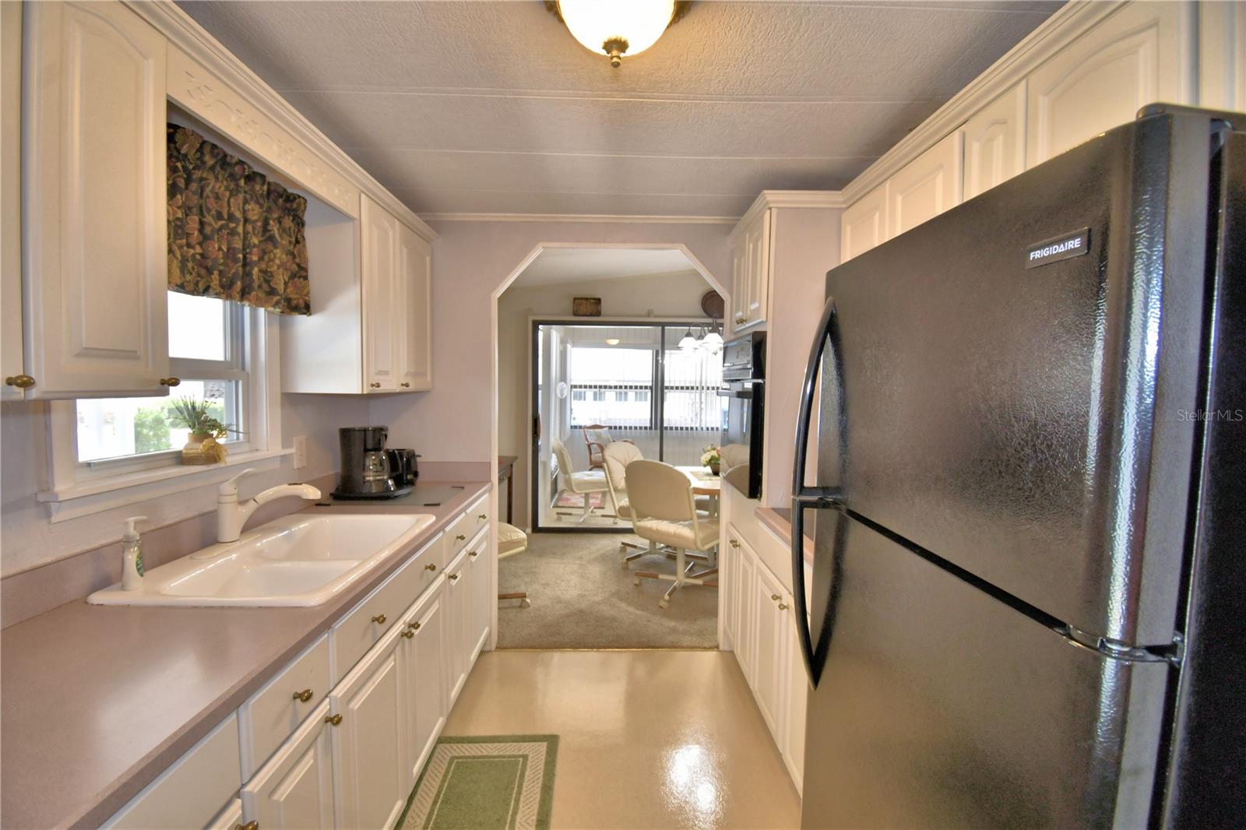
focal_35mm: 15
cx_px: 623
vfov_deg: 77.3
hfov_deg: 100.4
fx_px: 519
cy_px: 415
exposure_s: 1/40
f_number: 4.5
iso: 200
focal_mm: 10
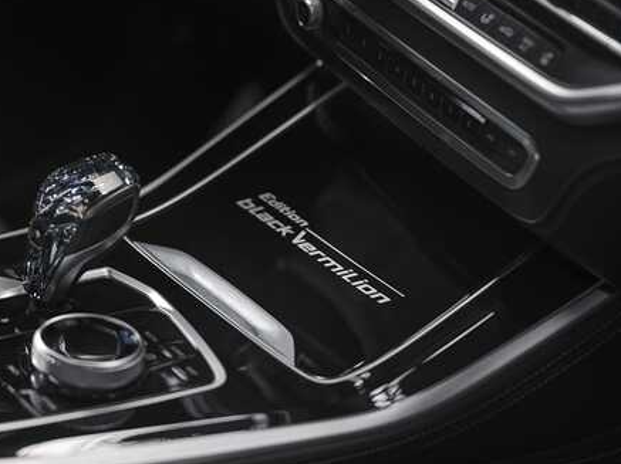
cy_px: 232
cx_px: 232
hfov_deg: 17.1
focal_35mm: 115
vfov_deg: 12.9
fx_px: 2061
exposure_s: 1/125
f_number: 2.8
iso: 800
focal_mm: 90
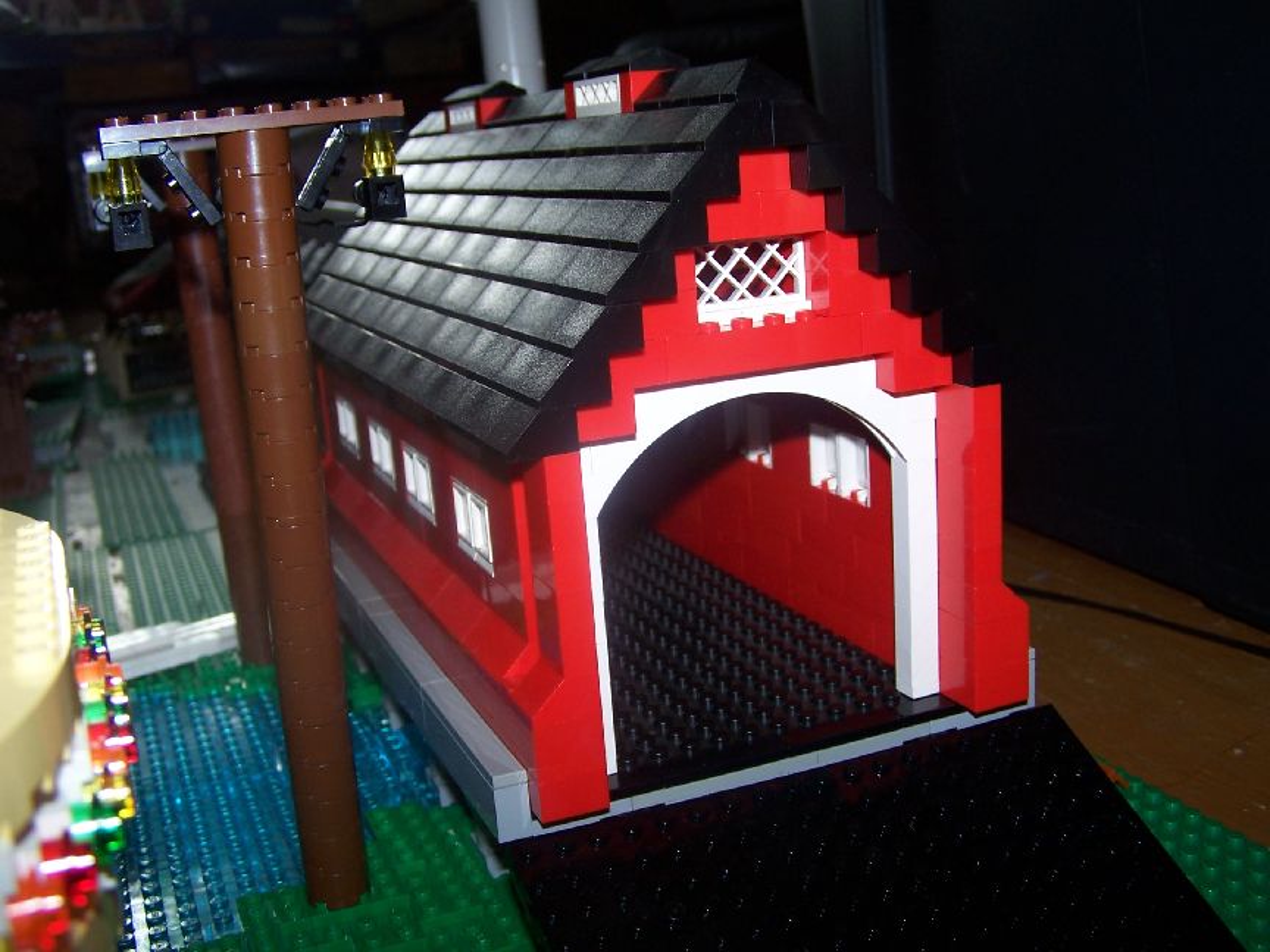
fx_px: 1394
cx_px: 635
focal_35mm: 38
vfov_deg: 37.7
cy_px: 476
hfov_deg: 49.0
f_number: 2.8
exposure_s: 1/60
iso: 80
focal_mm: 6.3
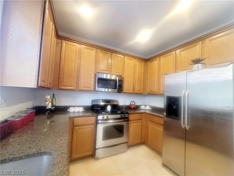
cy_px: 88
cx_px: 117
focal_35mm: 13
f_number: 2.2
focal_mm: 2.2
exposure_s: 1/60.2
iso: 400
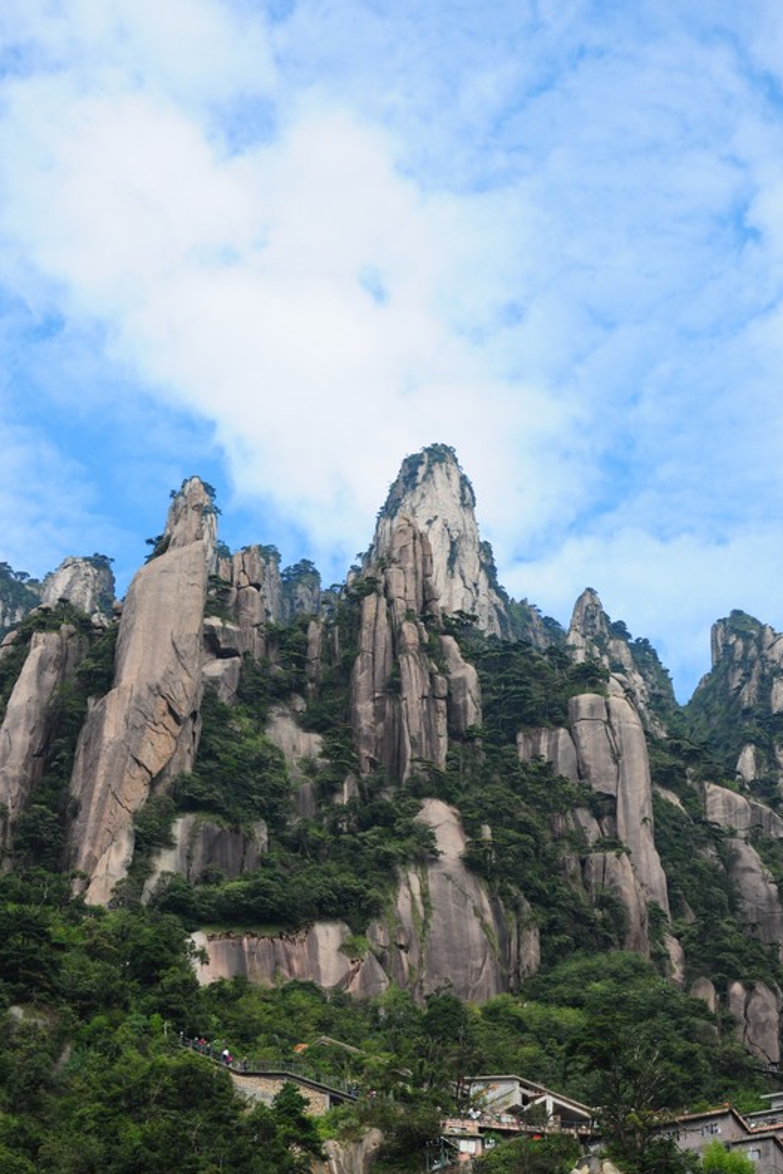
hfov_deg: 17.3
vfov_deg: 25.7
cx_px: 394
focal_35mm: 79
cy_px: 585
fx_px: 2577
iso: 250
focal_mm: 52
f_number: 8
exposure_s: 1/320
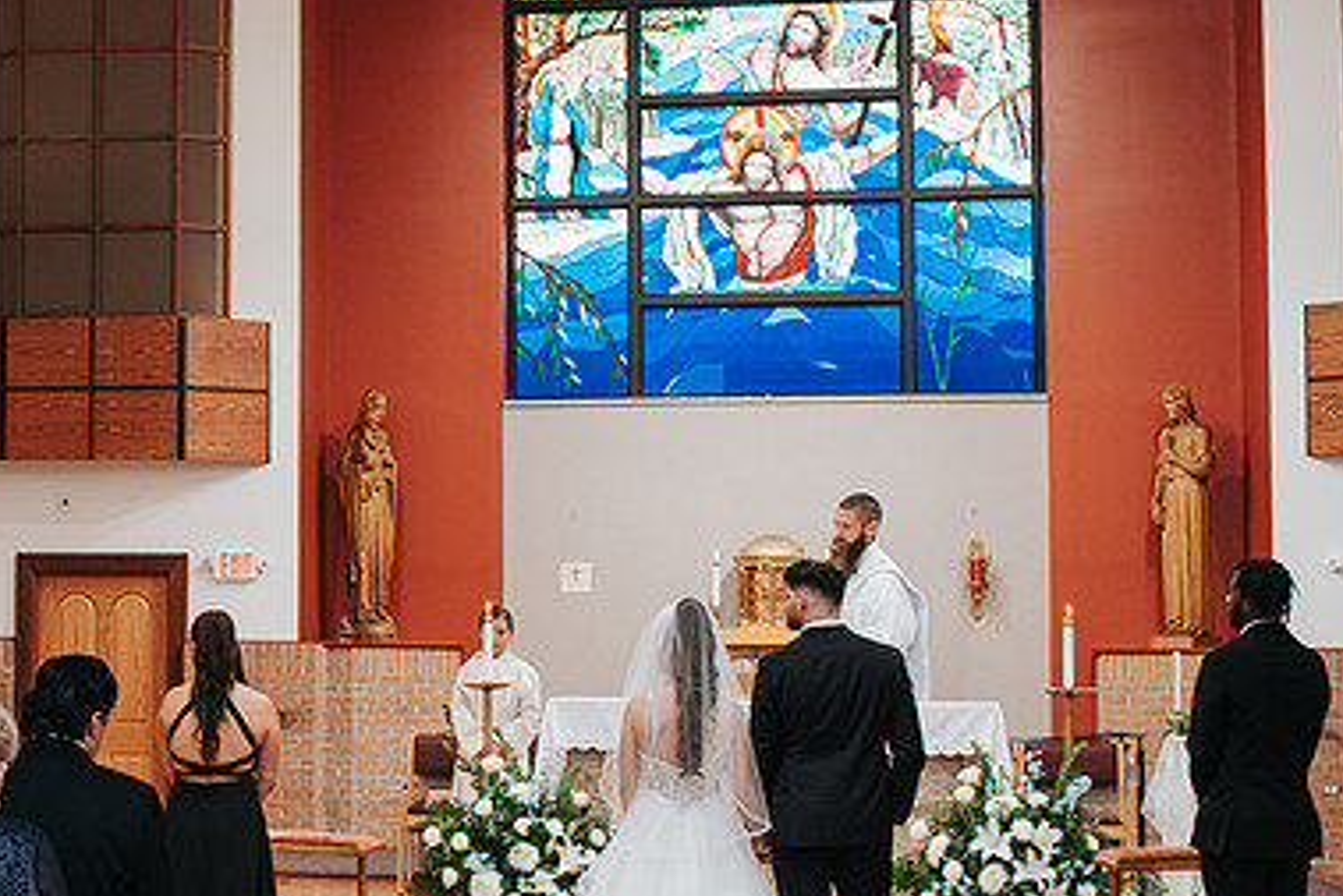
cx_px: -159
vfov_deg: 15.0
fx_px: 3396
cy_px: 471
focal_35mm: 91
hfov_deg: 21.2
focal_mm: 35
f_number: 2.8
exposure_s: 1/125
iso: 640
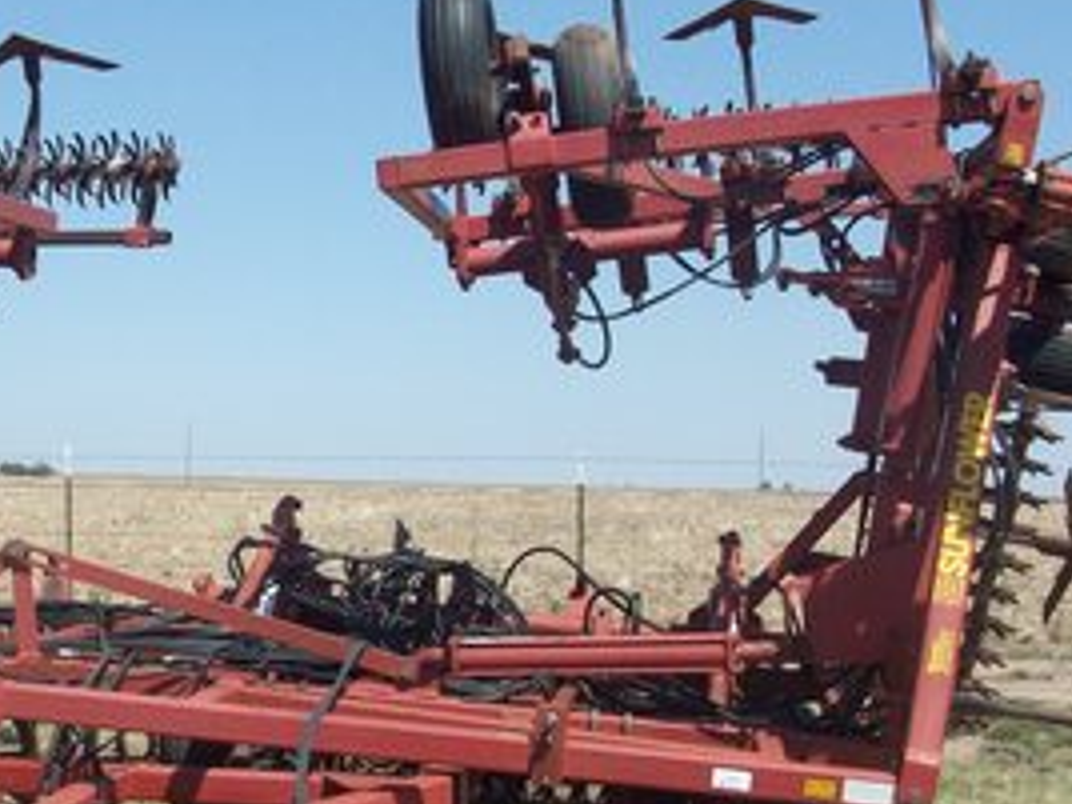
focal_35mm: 69
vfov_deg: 21.3
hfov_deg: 27.6
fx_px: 2137
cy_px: 440
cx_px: 208
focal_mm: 5.7
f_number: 5.5
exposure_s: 1/364
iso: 64
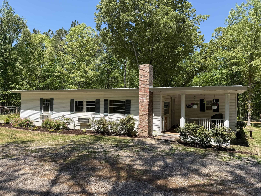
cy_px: 98
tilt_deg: +0.8
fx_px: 181
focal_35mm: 24
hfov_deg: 71.6
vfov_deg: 56.8
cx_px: 130
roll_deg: +0.0
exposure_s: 1/2299
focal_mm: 6.76
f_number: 1.78
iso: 80
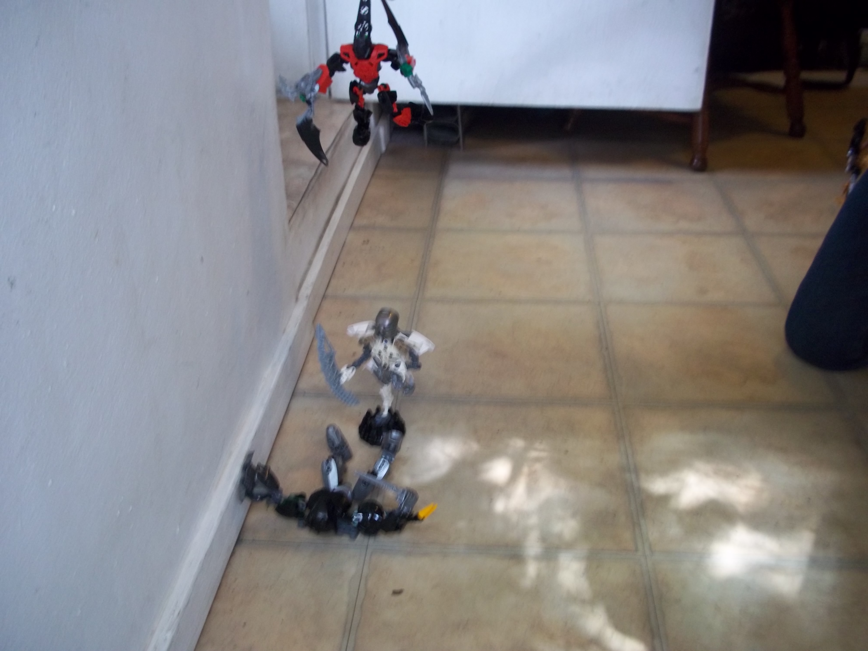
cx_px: 434
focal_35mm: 36
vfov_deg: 39.7
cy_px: 326
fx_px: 903
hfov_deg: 51.4
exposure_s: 1/13
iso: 160
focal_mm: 6.5
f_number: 3.1
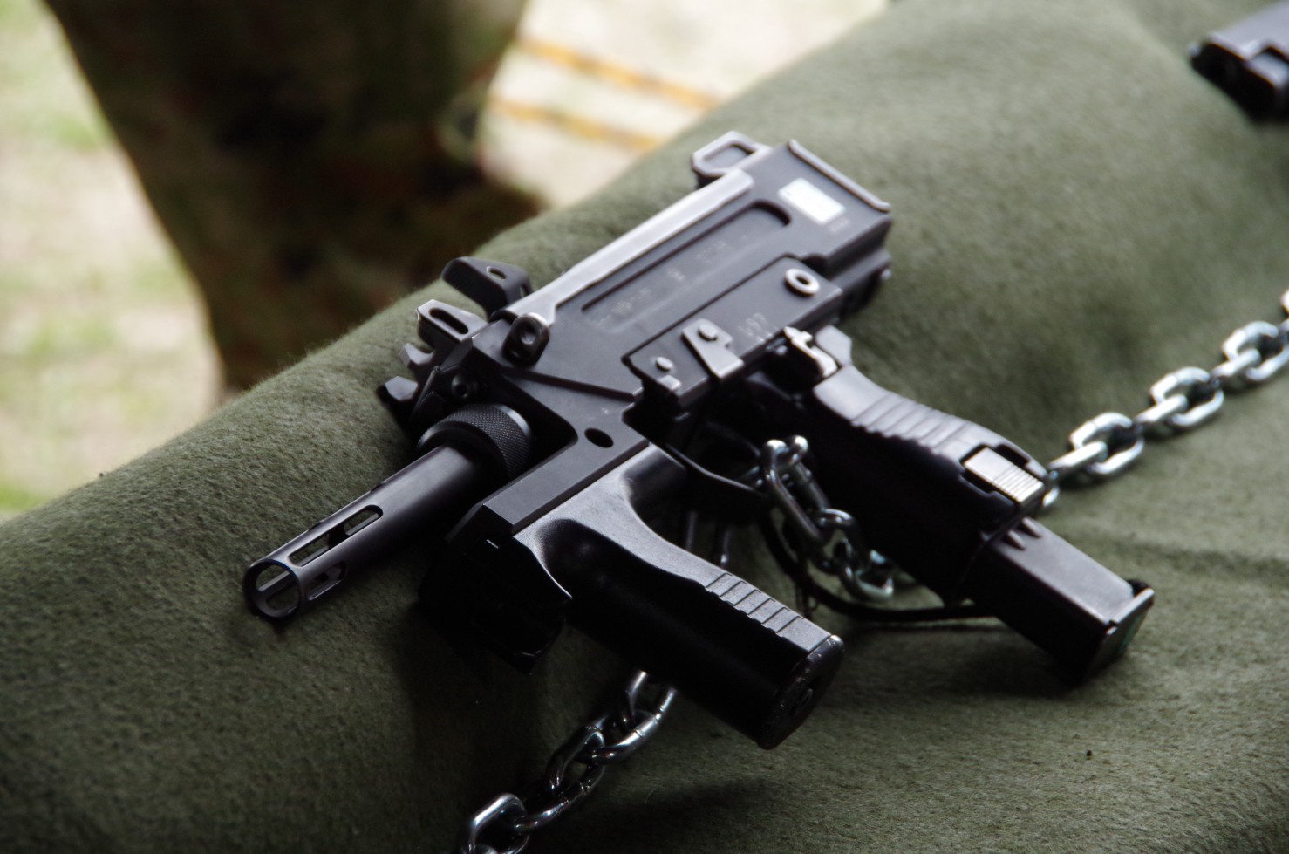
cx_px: 644
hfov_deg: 9.6
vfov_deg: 6.4
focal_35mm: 214
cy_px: 427
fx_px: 7647
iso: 1600
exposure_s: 1/200
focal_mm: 142.5
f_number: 5.6
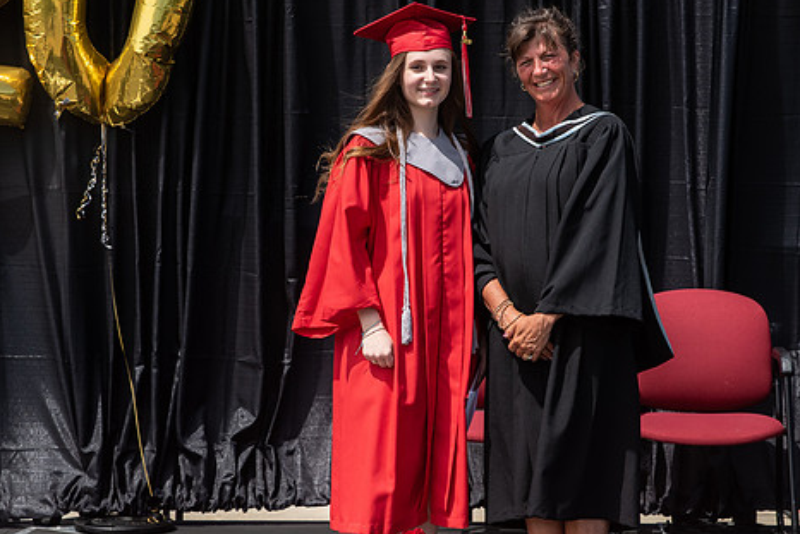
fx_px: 1800
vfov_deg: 16.9
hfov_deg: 25.0
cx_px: 425
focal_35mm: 81
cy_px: 302
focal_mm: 56
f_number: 5.6
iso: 500
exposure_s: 1/1000
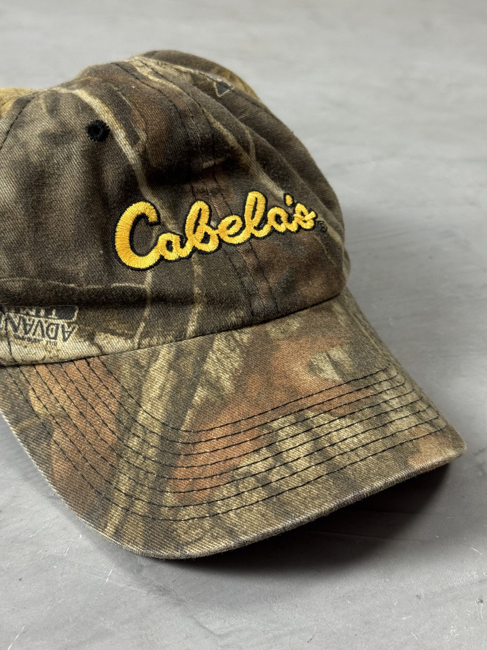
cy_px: 325
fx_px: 900
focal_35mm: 48
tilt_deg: -30.1
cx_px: 244
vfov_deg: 39.7
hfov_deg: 30.3
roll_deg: -5.8
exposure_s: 1/60
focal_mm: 6.76
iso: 200
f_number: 1.78
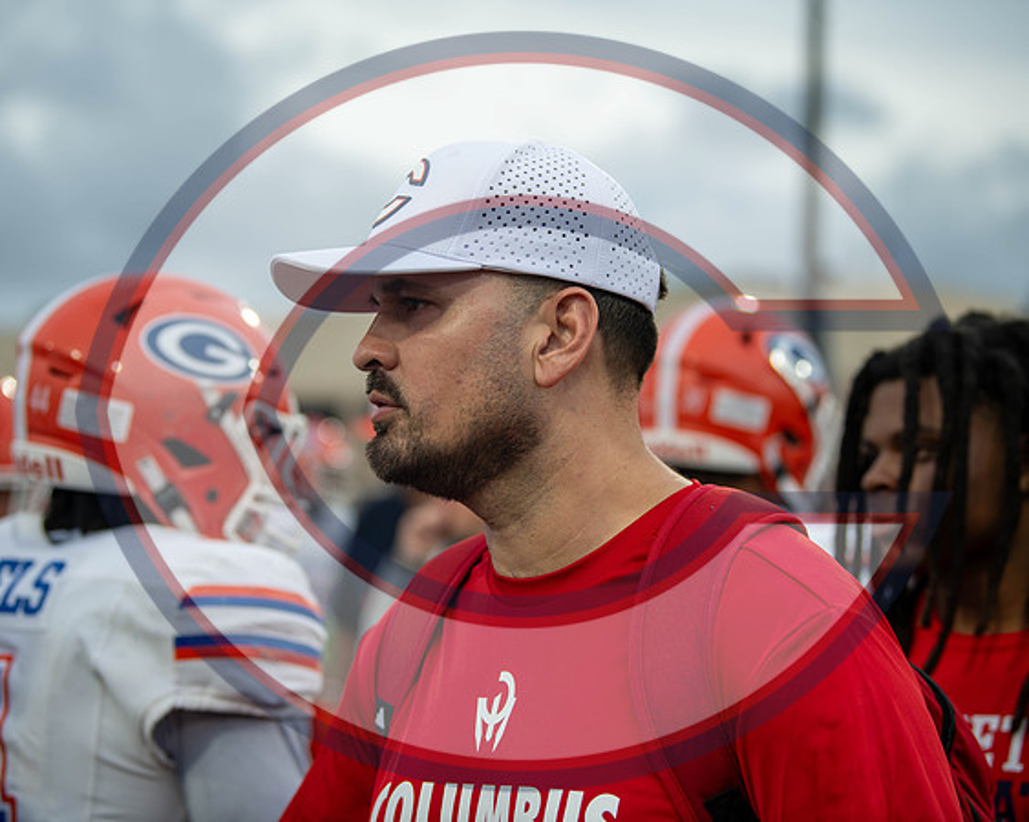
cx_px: 493
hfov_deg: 24.2
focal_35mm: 79
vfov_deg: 19.4
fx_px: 2400
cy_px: 411
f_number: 2.8
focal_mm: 70
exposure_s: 1/1000
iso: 640
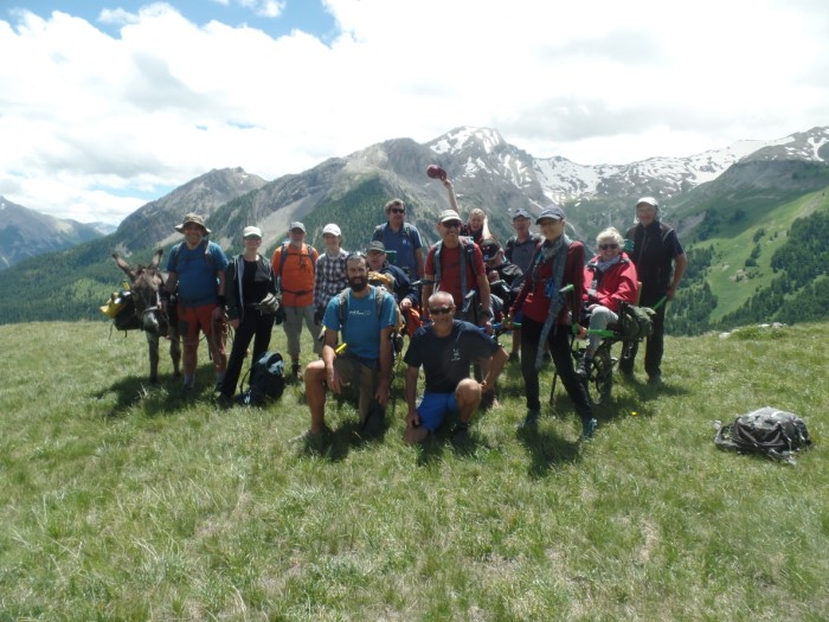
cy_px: 311
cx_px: 414
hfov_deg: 73.9
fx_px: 551
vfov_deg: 58.9
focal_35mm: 23
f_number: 3.5
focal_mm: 4.1
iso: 80
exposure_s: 1/500
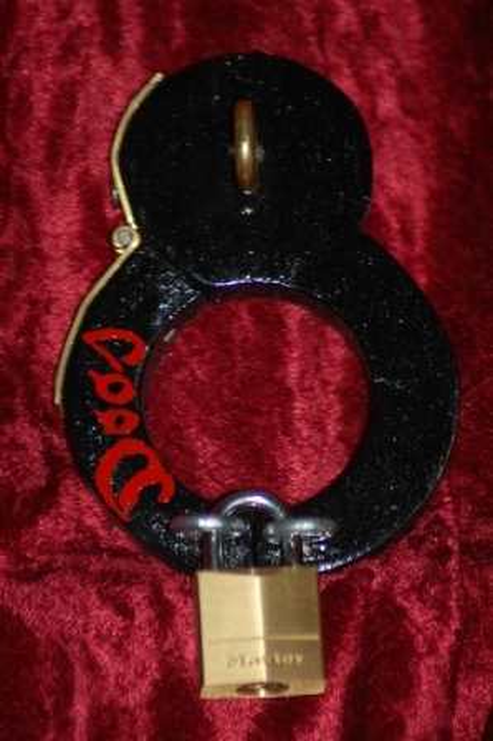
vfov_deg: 5.5
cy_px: 370
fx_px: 7714
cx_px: 246
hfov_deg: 3.7
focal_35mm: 375
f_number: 5.3
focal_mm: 250
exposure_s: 1/60
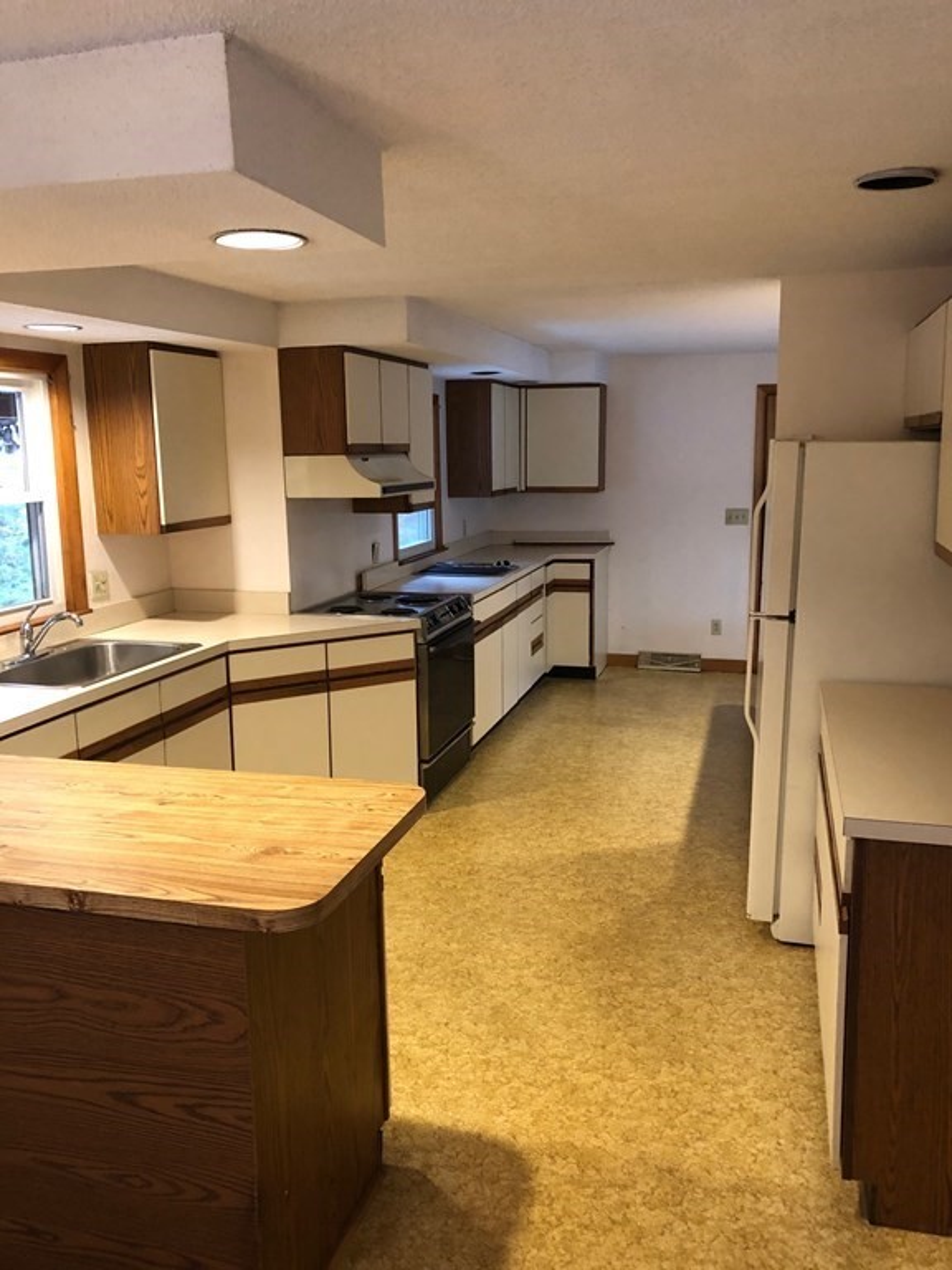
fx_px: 1027
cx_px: 476
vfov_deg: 63.4
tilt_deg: -9.4
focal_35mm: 28
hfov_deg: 49.7
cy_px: 635
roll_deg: +0.6
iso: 100
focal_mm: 3.99
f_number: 1.8
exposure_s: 1/15
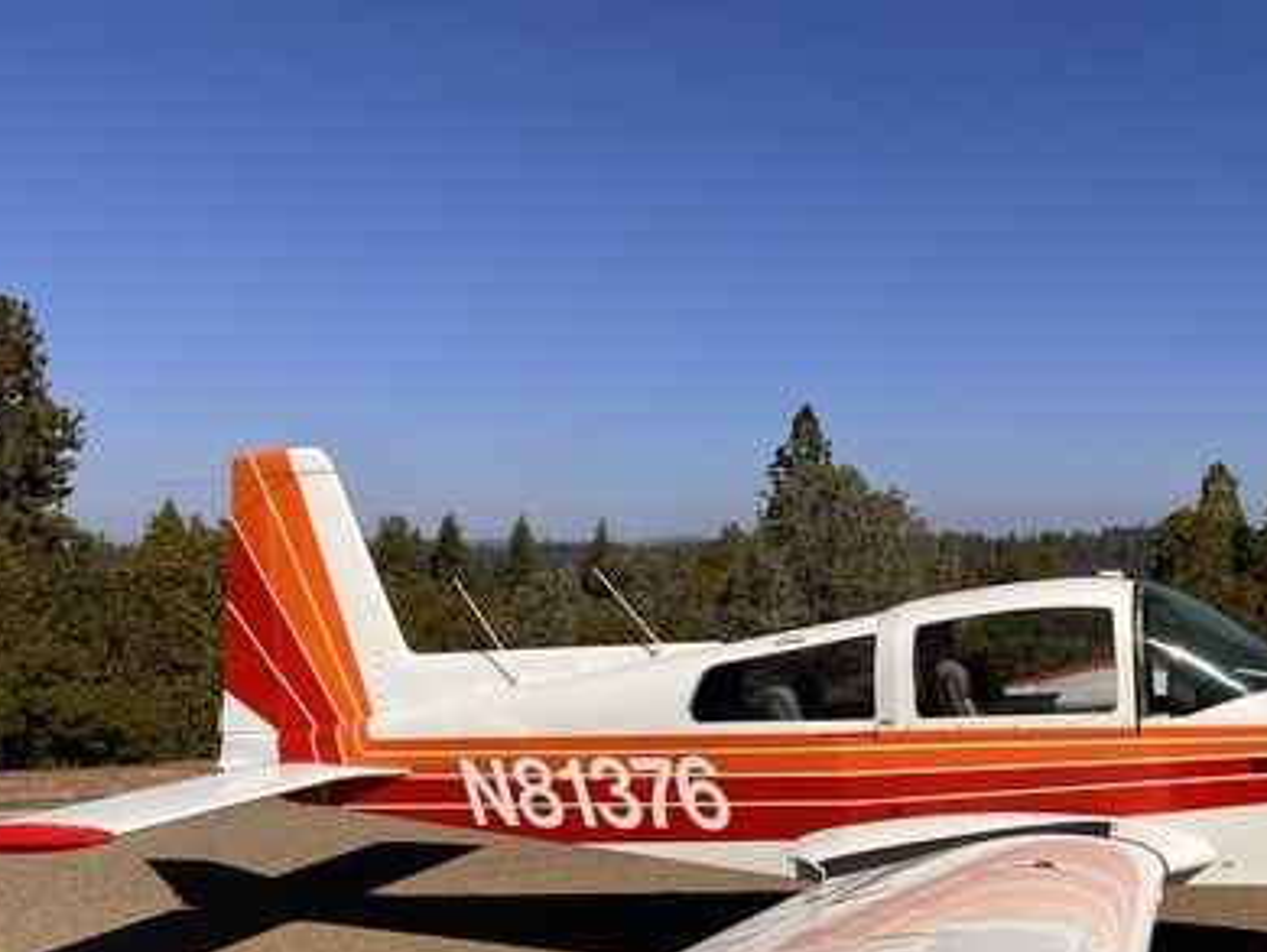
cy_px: 624
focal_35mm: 40
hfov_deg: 45.9
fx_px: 1465
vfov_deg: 35.7
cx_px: 871
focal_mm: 5.1
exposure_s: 1/6897
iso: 50
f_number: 1.6
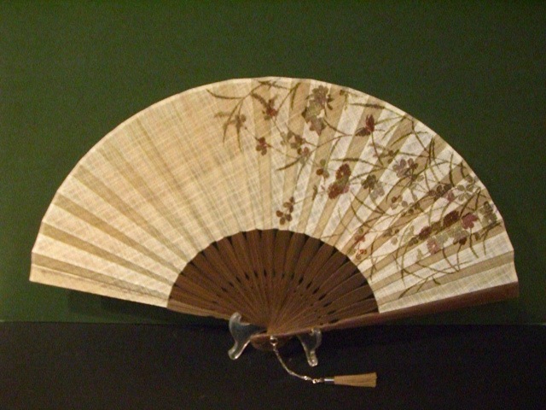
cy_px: 205
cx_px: 273
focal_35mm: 38
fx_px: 599
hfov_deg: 49.0
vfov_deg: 37.7
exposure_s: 1/40
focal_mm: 6.2
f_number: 2.7
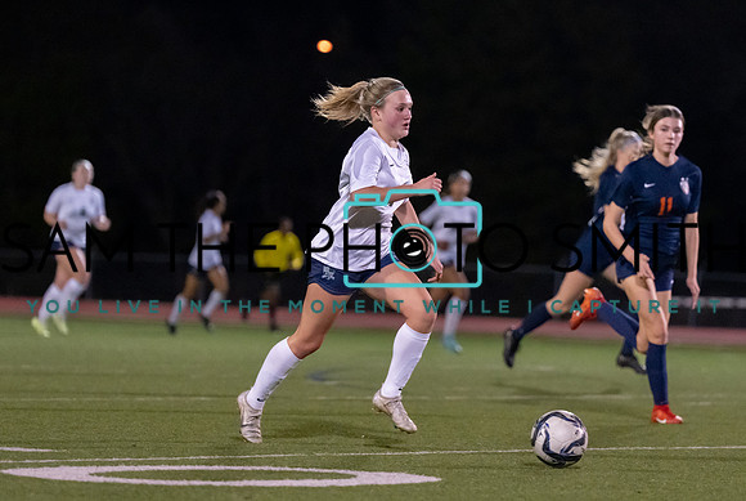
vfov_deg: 6.2
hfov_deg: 9.2
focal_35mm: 222
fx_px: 4611
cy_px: 219
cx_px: 385
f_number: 2.8
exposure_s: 1/1000
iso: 4000
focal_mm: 149
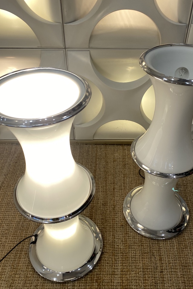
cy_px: 151
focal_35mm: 34
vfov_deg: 55.8
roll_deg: -1.1
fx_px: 273
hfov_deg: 38.8
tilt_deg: -42.2
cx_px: 107
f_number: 1.8
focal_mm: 4.25
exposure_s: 1/109
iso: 32
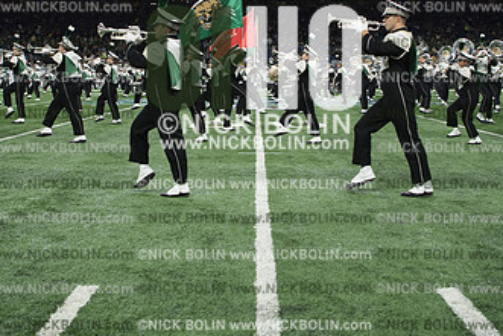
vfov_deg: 31.3
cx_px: 254
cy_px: 78
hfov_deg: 46.4
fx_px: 587
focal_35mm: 42
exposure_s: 1/1250
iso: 1250
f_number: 2.8
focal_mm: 24
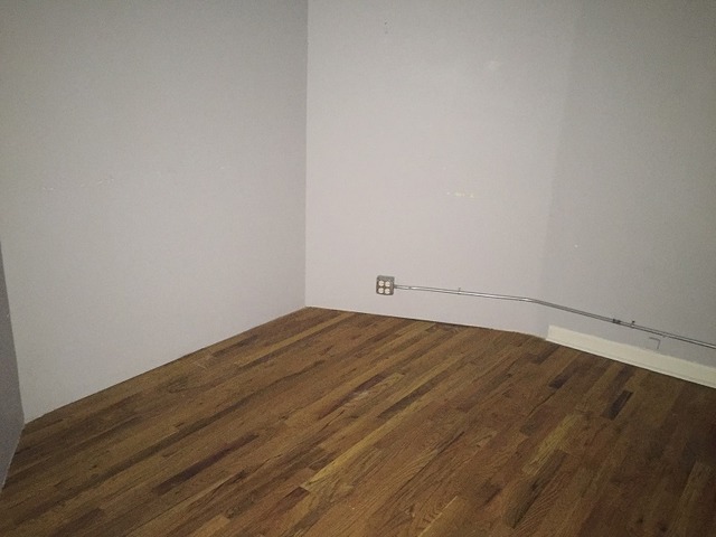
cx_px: 358
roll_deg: -2.3
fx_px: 600
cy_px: 268
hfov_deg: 61.7
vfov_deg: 48.2
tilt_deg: -18.9
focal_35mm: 29
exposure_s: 1/16
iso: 500
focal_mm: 4.15
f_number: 2.2
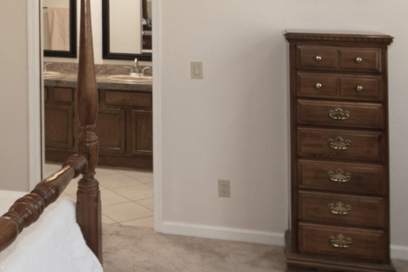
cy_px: 100
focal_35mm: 51
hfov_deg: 36.9
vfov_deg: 26.4
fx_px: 578
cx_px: 57
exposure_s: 1/60
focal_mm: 10
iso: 125
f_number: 5.6
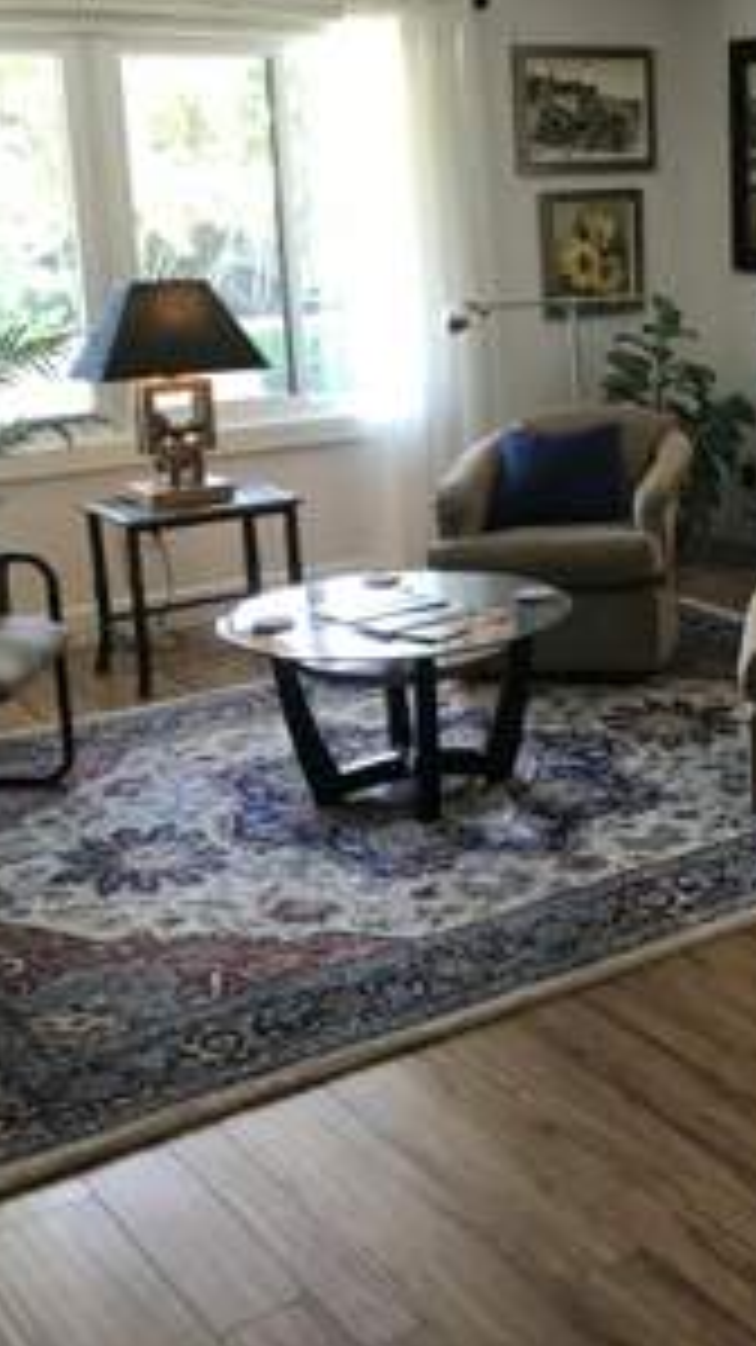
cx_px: 752
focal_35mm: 49
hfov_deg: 23.4
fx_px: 1748
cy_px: 578
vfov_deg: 42.0
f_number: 1.8
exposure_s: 1/30
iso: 32
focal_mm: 3.99
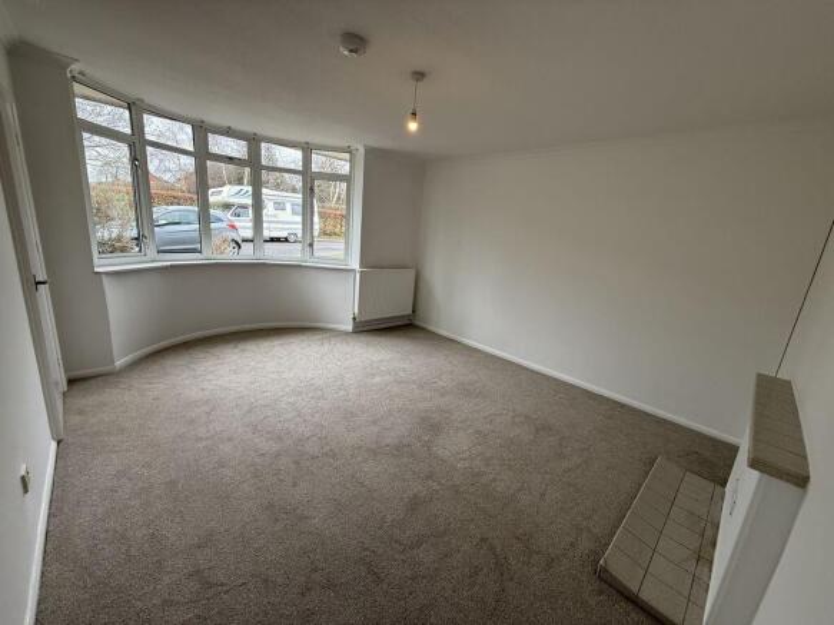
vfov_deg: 85.7
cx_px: 417
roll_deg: -5.2
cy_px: 312
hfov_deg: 102.1
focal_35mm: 14
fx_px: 337
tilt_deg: -13.7
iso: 80
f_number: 2.2
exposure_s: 1/100
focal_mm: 2.22
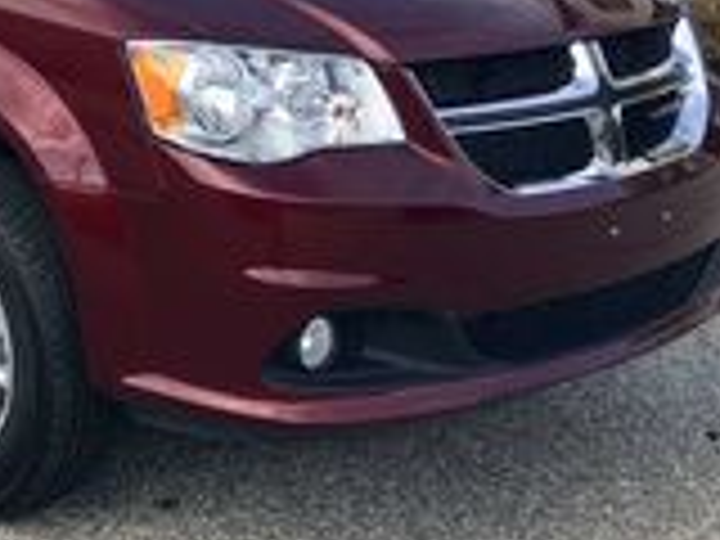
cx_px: -126
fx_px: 1706
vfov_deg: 17.1
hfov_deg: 22.2
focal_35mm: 82
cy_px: -124
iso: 32
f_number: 1.8
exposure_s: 1/1215
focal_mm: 3.99
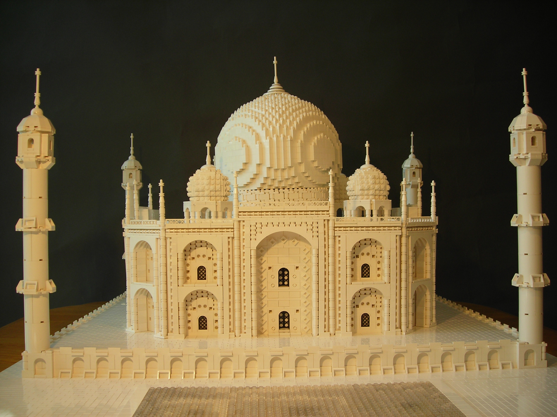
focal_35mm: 38
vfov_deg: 37.7
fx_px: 611
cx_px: 278
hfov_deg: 49.0
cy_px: 208
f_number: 3.2
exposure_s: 1/39
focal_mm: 6.3
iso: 50
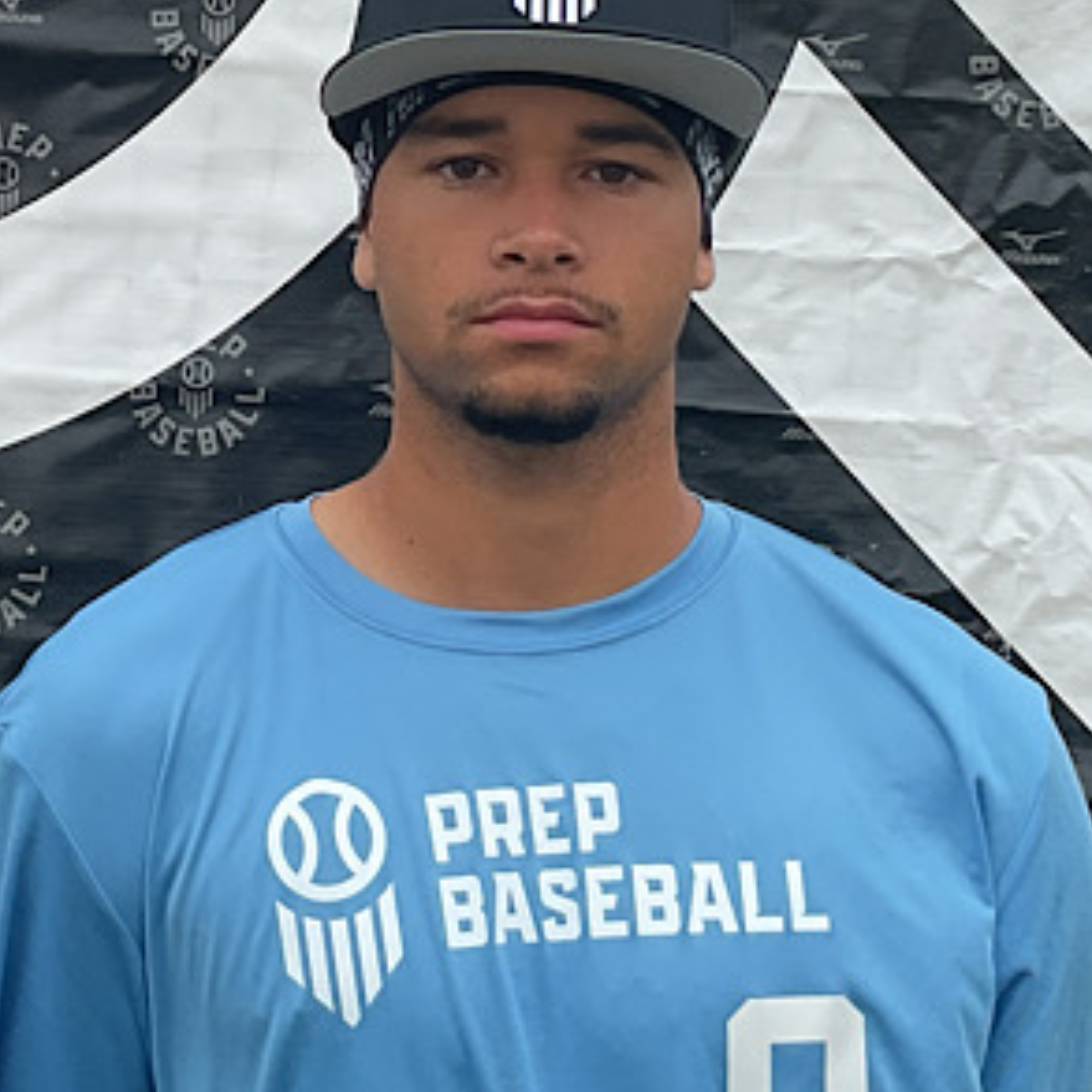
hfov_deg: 47.2
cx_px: 537
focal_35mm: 35
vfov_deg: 47.2
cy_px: 585
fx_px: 1249
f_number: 1.8
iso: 16
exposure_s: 1/333
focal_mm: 3
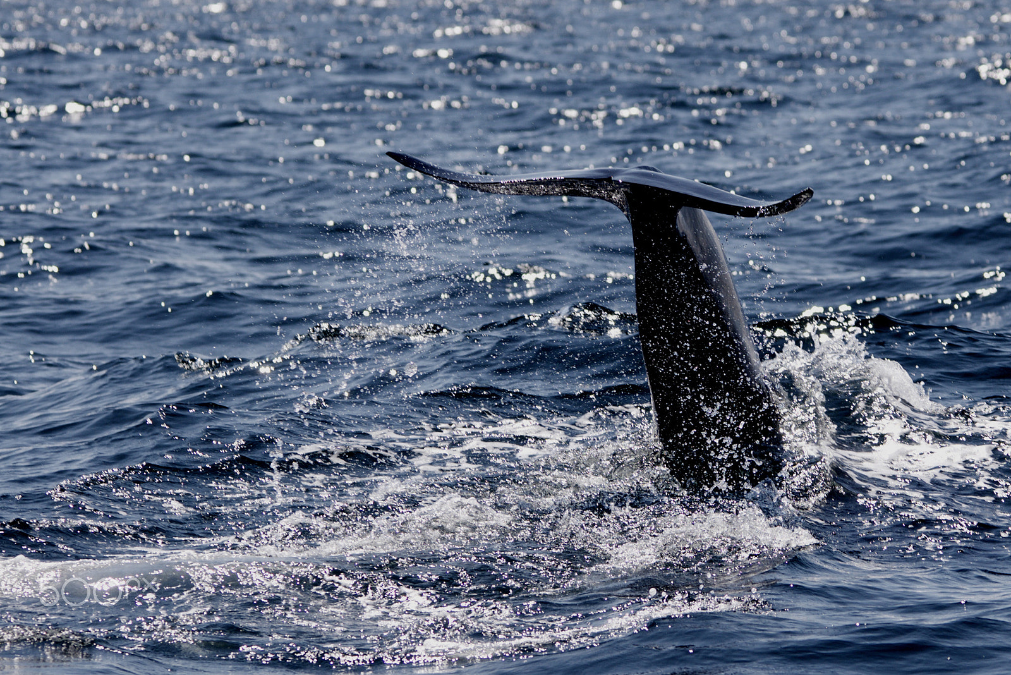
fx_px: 7163
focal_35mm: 255
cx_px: 506
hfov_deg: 8.1
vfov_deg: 5.4
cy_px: 338
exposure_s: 1/800
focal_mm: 170
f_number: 7.1
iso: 200
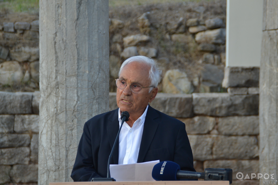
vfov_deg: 9.9
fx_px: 1066
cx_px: 139
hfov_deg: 14.9
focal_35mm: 138
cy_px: 92
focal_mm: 92
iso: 400
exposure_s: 1/160
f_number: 5.6
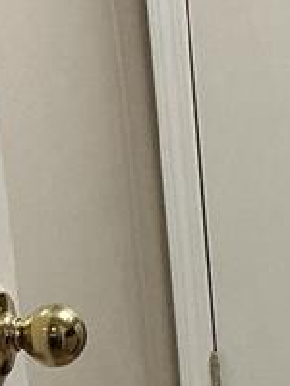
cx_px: 582
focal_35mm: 174
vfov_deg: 11.3
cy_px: 257
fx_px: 1944
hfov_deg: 8.1
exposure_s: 1/60
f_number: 1.8
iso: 100
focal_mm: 3
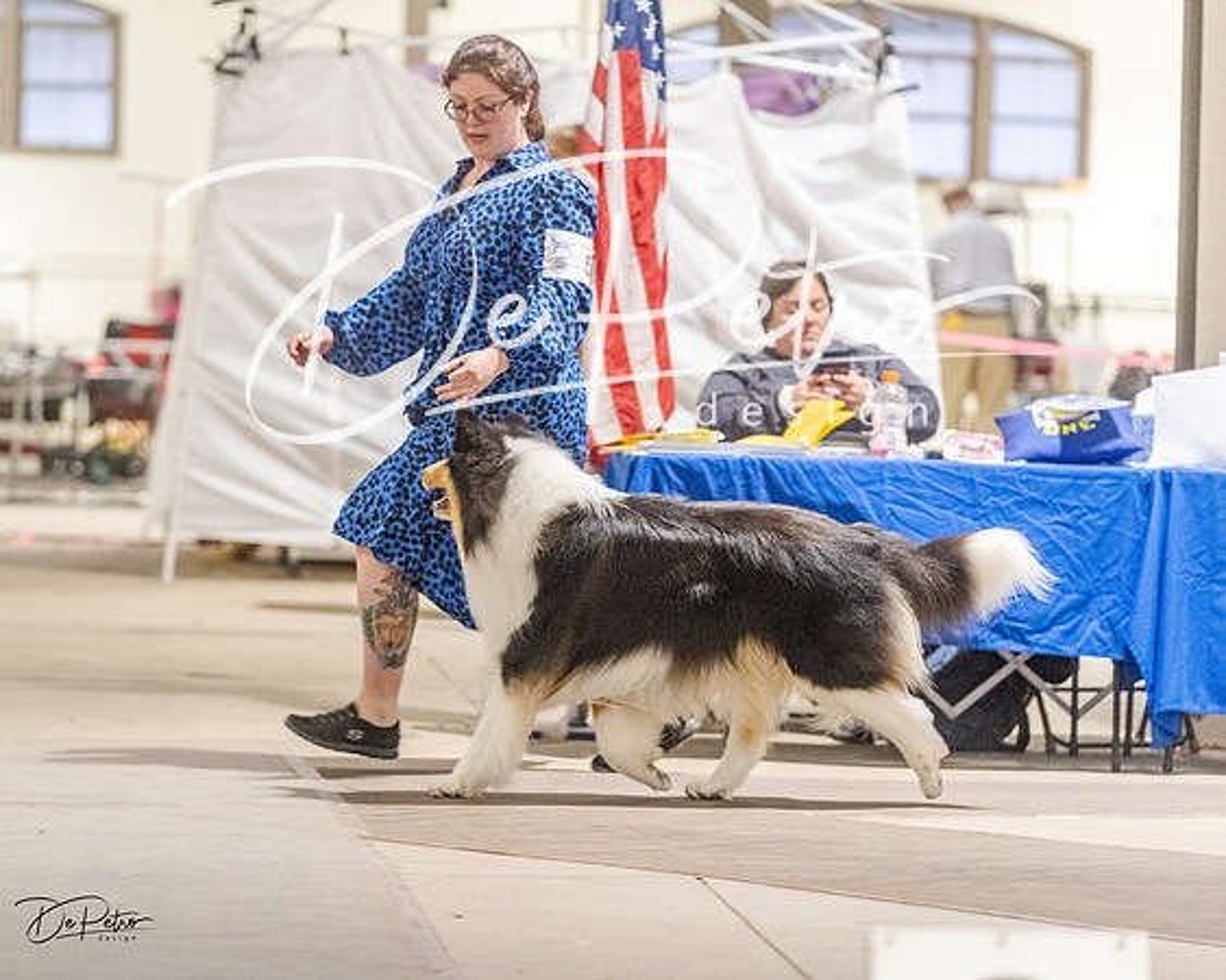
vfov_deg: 9.8
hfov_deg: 12.2
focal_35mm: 158
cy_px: 490
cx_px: 531
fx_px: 5719
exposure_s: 1/400
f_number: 3.2
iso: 6400
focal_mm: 140
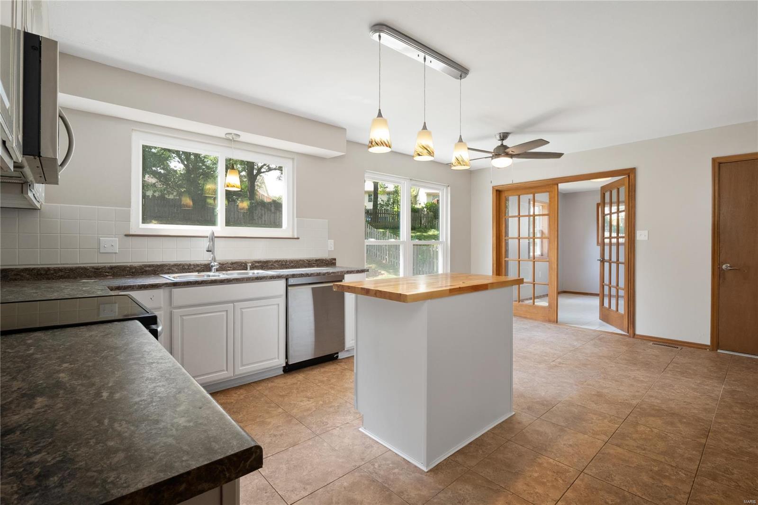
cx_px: 379
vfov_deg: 73.7
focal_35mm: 16
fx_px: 337
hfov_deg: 96.7
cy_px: 252
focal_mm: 8
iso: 400
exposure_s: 1/10
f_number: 8
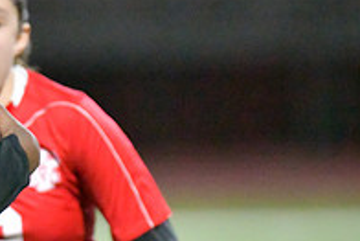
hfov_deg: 2.3
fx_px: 8876
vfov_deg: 1.6
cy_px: 288
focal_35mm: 887
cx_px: -31
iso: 25600
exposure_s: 1/3200
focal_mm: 300
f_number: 2.8
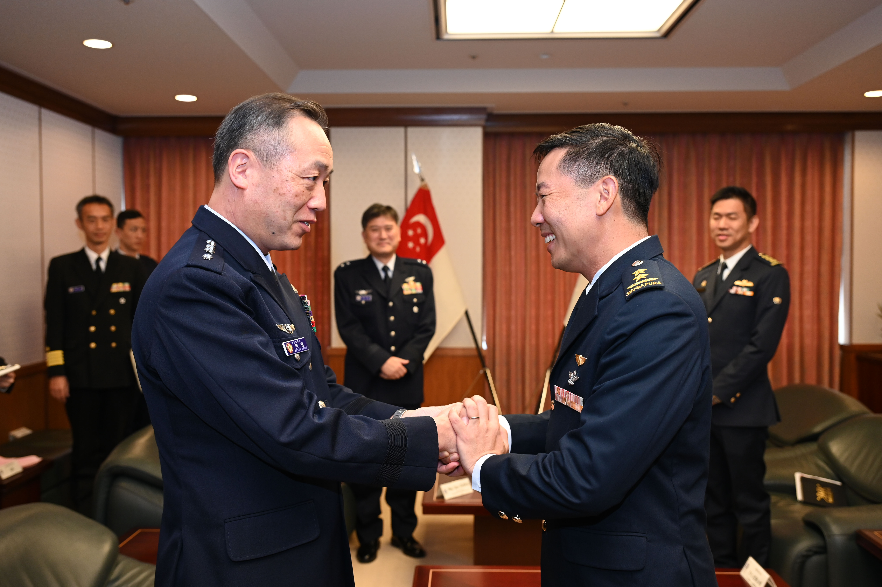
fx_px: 845
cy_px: 294
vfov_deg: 38.3
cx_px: 441
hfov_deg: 55.1
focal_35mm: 34
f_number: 4
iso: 1250
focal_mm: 34.5
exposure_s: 1/200
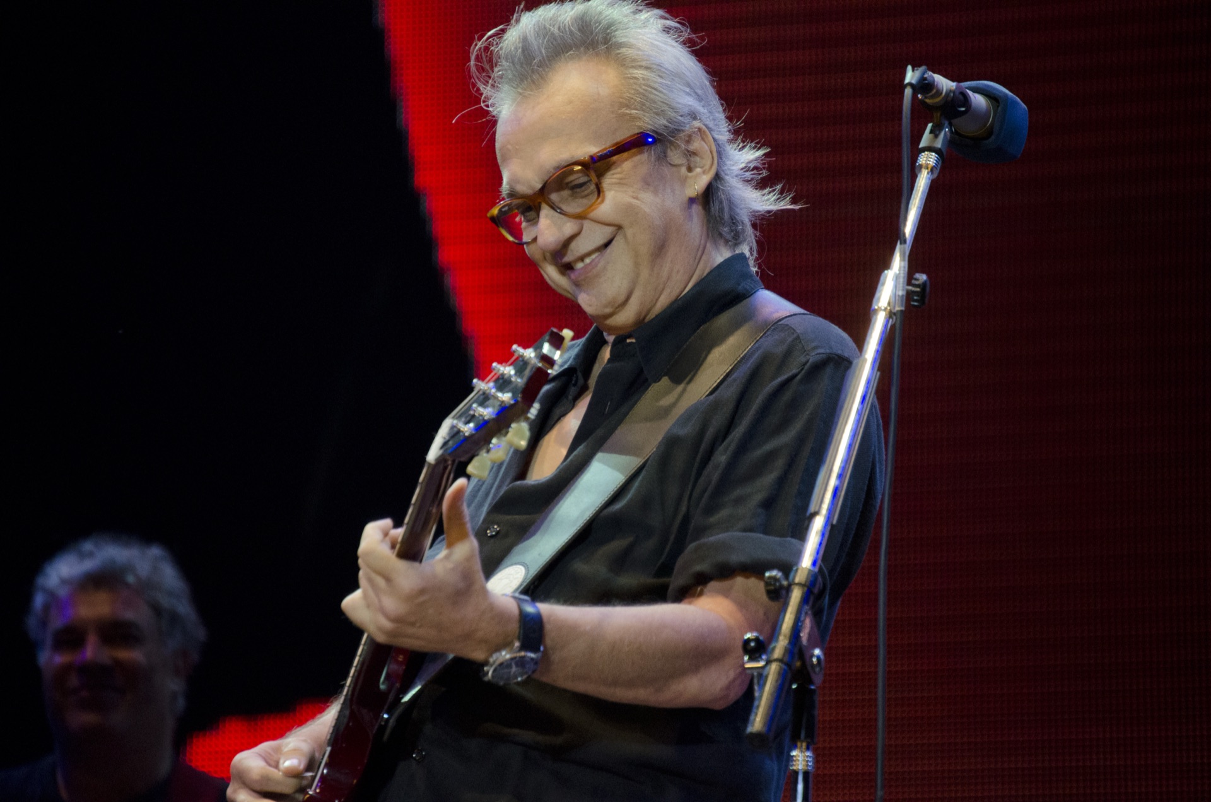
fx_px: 10069
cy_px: 401
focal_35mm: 300
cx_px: 606
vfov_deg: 4.6
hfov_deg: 6.9
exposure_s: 1/160
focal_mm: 200
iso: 1600
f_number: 5.6
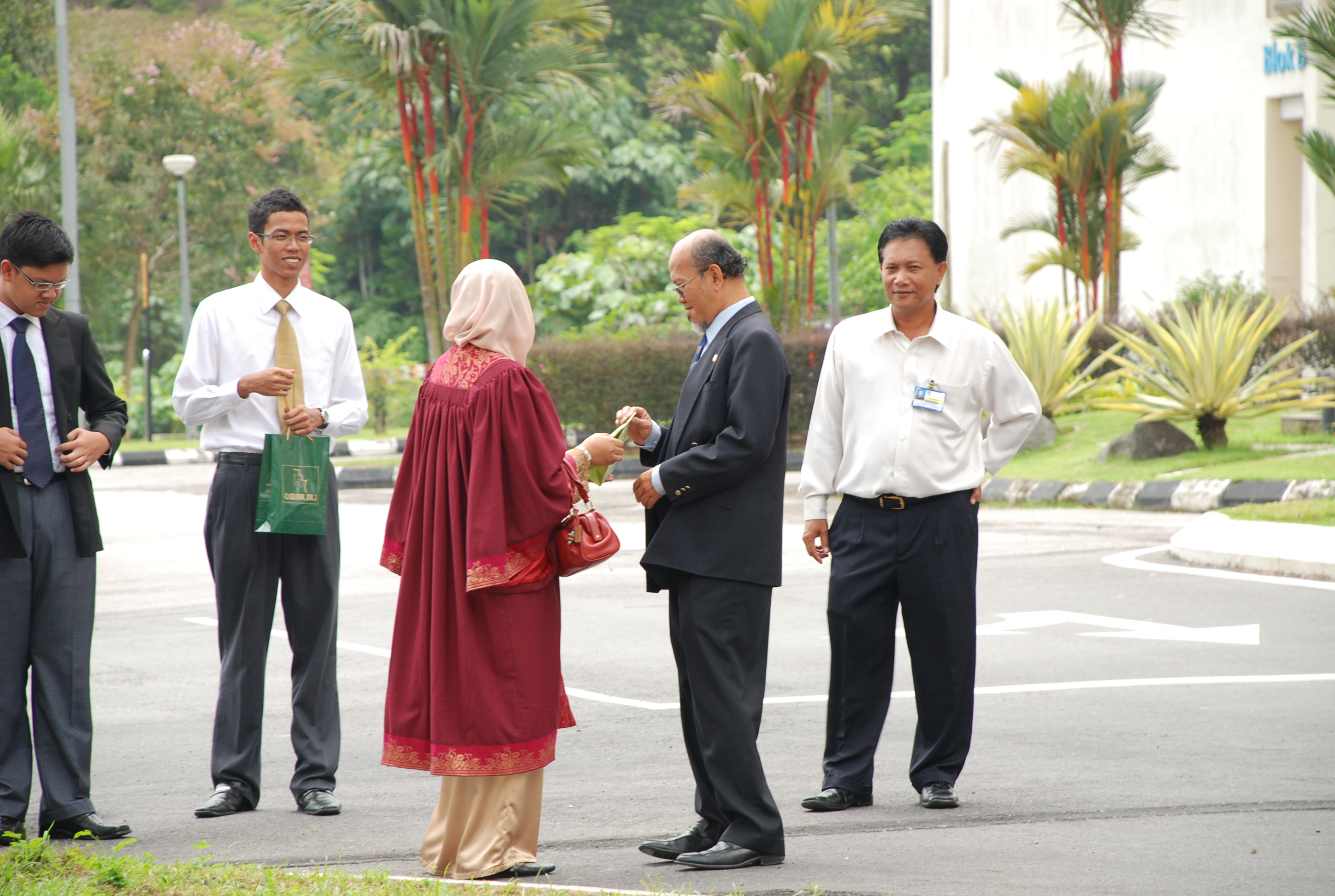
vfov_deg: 7.7
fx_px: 6689
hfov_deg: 11.4
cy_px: 448
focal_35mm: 180
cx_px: 668
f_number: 6.3
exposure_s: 1/125
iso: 200
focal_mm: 120
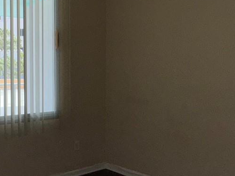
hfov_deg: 41.6
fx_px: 305
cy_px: 80
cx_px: 79
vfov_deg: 32.1
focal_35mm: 45
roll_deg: +0.0
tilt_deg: -1.1
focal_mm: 2.22
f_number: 2.2
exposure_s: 1/122
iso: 50
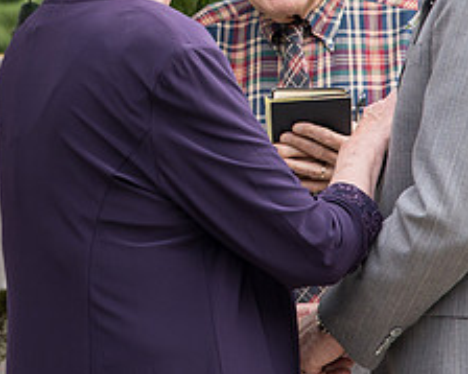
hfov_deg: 7.9
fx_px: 3392
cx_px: 39
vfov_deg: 6.3
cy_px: -60
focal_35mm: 245
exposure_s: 1/500
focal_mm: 70
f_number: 5
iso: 400
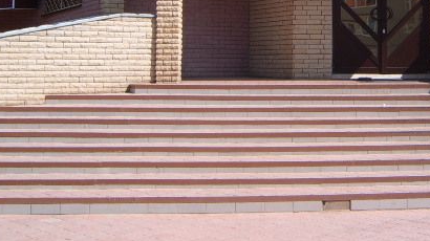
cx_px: 325
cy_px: -7
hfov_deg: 32.7
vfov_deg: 18.5
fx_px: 718
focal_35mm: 63
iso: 63
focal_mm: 6.2
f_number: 6
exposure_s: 1/250
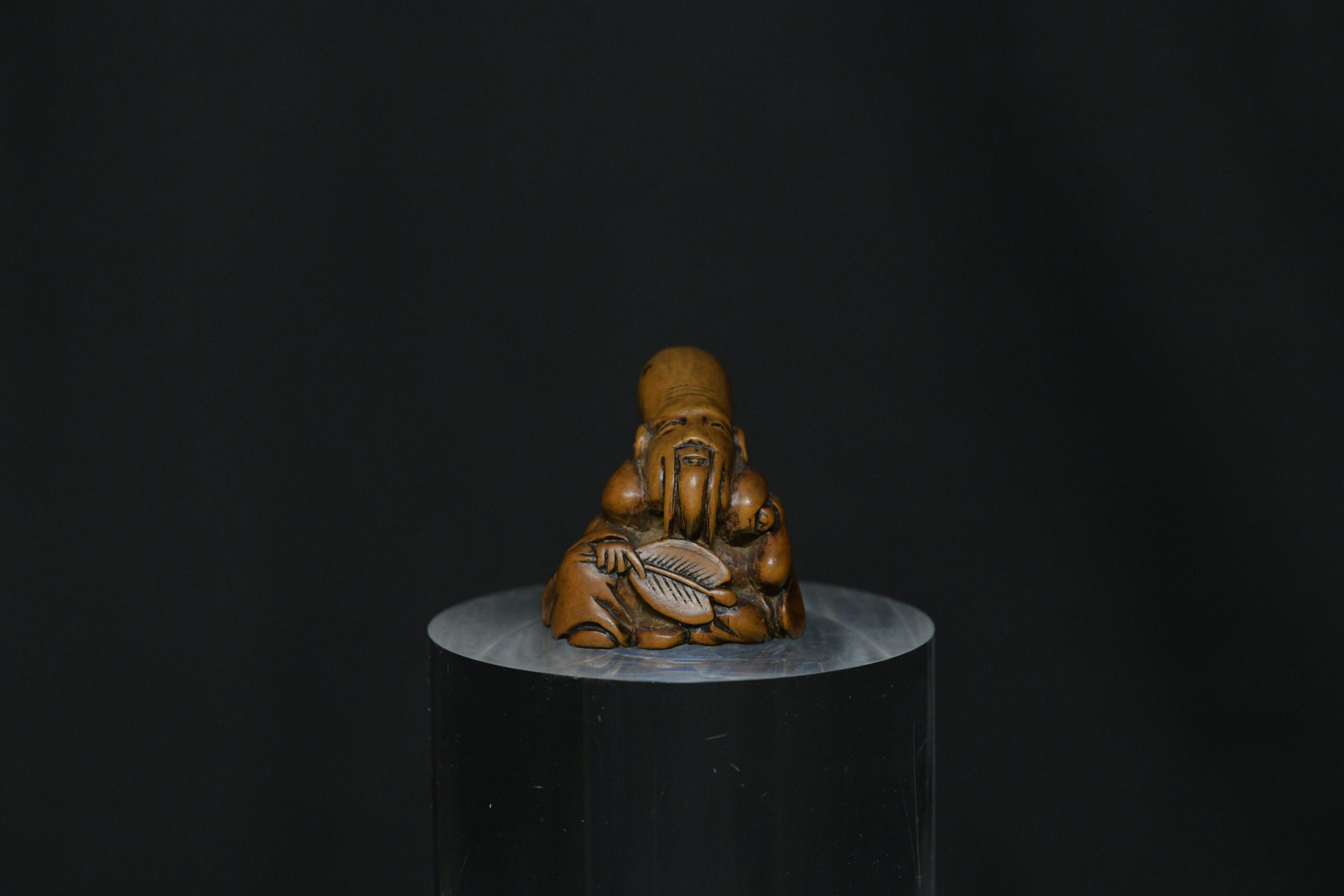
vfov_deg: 13.0
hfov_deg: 19.5
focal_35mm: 105
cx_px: 672
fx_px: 3920
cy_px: 448
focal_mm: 105
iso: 4000
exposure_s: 1/125
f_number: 10
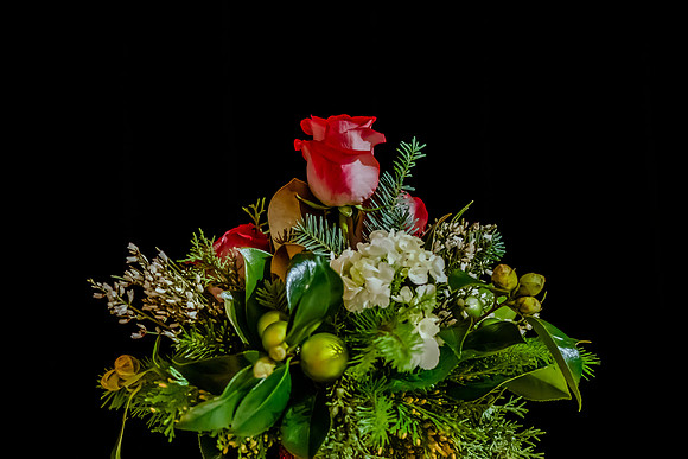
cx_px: 360
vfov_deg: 8.3
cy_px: 236
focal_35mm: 166
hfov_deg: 12.4
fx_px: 3177
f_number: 3.5
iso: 4000
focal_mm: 105
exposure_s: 1/125
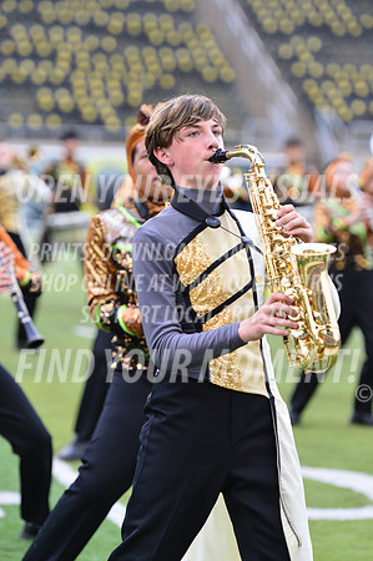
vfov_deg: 11.1
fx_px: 2882
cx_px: 186
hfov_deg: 7.4
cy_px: 280
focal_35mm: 185
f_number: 4.5
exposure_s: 1/250
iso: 640
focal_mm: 185
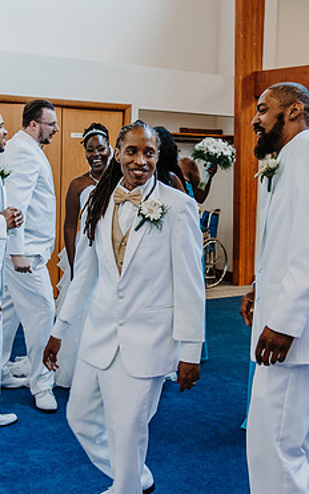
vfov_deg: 36.9
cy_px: 228
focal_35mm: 55
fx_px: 741
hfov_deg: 23.5
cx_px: 127
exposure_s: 1/60
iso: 560
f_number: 4
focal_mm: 30
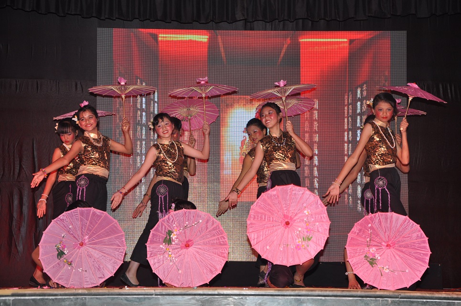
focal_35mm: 93
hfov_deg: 21.9
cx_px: 230
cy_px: 153
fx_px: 1189
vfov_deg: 14.7
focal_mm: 62
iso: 400
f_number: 5.3
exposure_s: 1/60
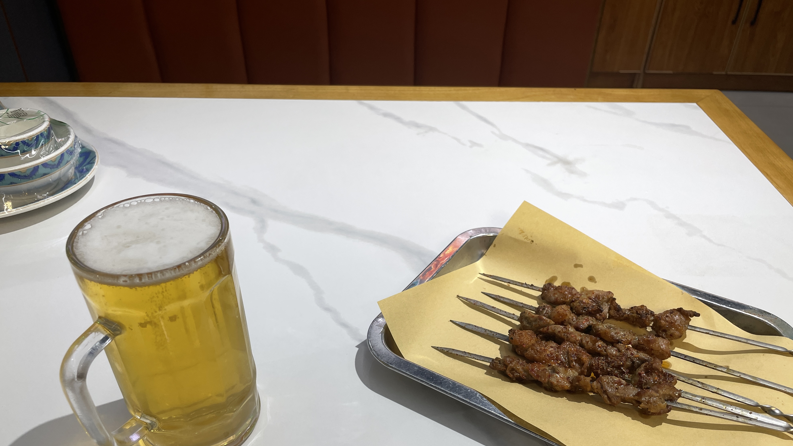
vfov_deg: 39.7
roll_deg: +0.7
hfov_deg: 66.1
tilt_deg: -38.0
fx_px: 610
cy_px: 298
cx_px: 389
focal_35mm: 29
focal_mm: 4.2
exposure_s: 1/121
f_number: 1.6
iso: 50
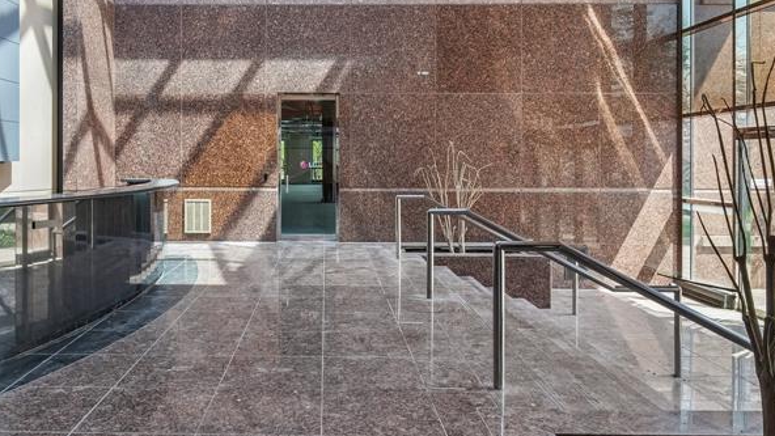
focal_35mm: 29
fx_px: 596
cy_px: 169
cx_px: 302
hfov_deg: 65.3
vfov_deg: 40.0
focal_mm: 16
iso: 400
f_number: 8
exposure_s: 1/15
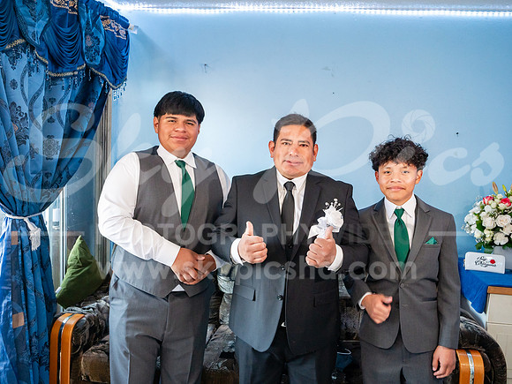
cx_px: 256
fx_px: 473
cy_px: 192
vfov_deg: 44.2
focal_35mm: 32
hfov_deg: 56.8
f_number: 4
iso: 1600
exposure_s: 1/60
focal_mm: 16
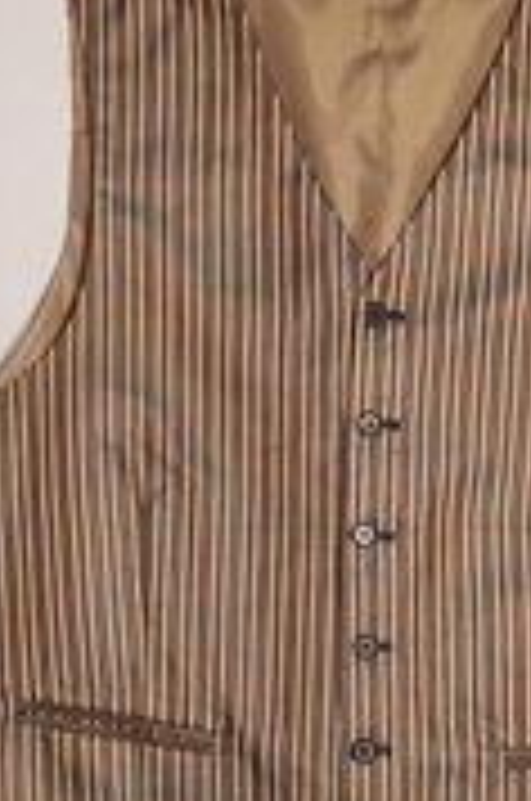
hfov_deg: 13.0
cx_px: 349
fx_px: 2332
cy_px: 547
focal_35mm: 105
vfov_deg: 19.4
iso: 400
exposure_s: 1/40
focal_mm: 32
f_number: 8
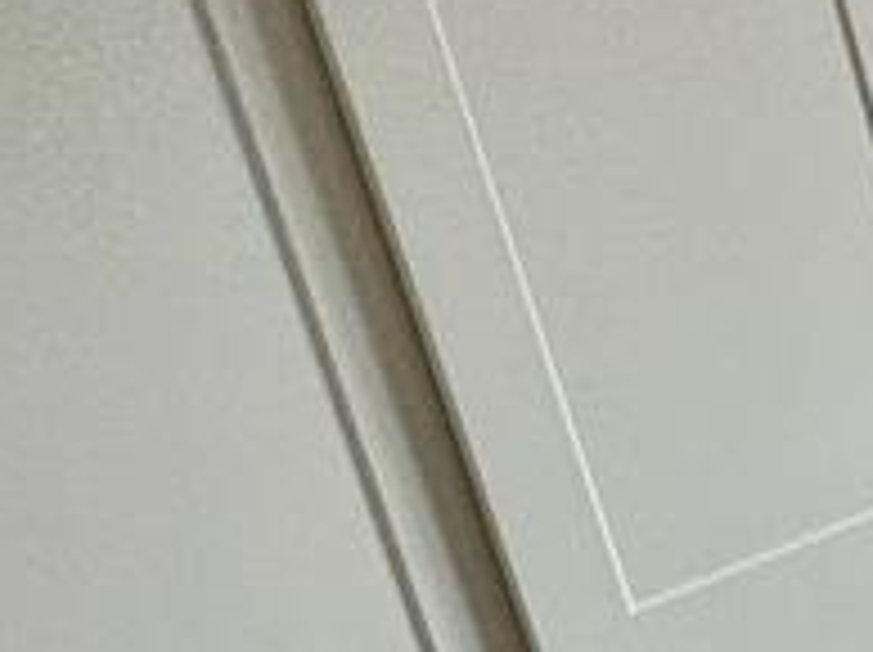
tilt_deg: -13.4
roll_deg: +5.1
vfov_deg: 19.5
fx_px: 1864
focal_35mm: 74
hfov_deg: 13.8
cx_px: 2259
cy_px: 81
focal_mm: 2.22
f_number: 2.2
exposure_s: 1/120
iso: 125
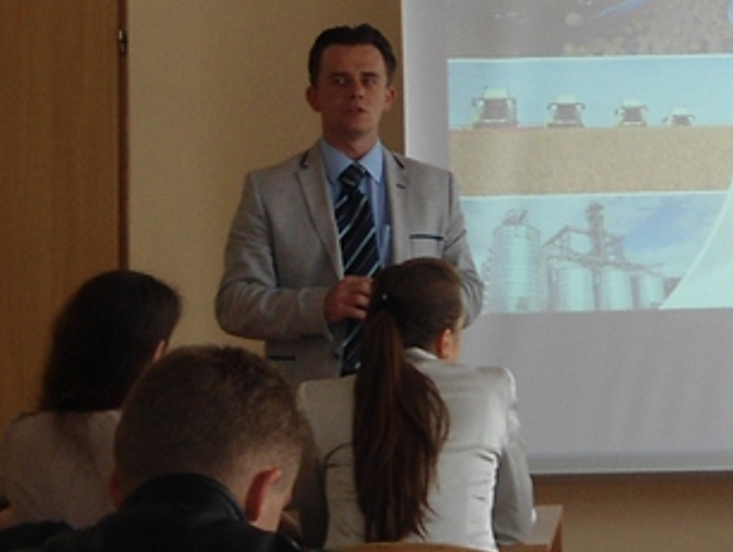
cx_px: 762
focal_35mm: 121
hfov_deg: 15.9
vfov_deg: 12.3
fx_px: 2565
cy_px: 217
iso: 80
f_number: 3
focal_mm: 5.6
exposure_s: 1/40
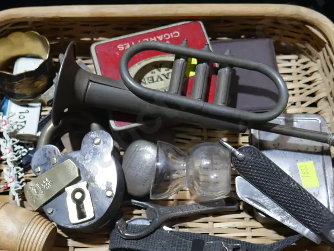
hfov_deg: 34.2
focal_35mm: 56
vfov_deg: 26.1
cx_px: 130
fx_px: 541
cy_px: 134
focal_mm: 17
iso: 320
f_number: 4
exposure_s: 1/60
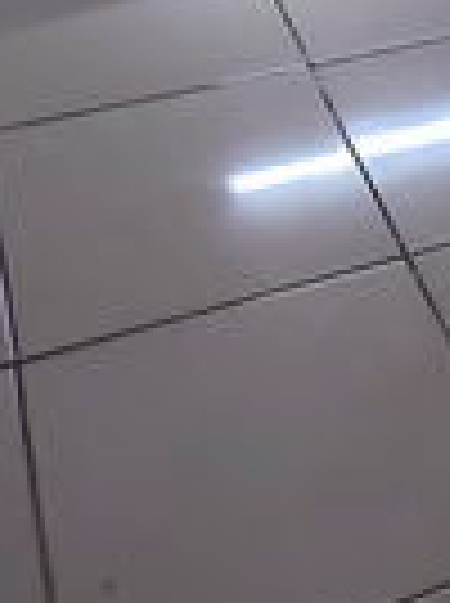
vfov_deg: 20.2
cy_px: -326
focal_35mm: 82
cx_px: 655
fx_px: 1426
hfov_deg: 16.5
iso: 2756
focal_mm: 5.25
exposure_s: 1/100
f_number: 1.75
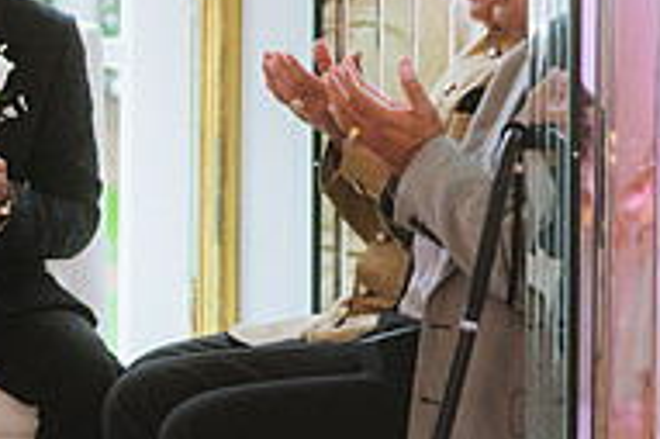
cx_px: -158
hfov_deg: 7.4
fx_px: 5037
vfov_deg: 5.0
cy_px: 238
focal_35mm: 275
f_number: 2.8
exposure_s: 1/160
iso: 1600
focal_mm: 82
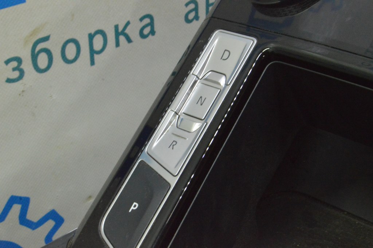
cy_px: 124
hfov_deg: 24.6
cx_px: 186
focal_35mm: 82
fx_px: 854
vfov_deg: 16.5
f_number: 20
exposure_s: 1/20
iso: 6400
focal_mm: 55
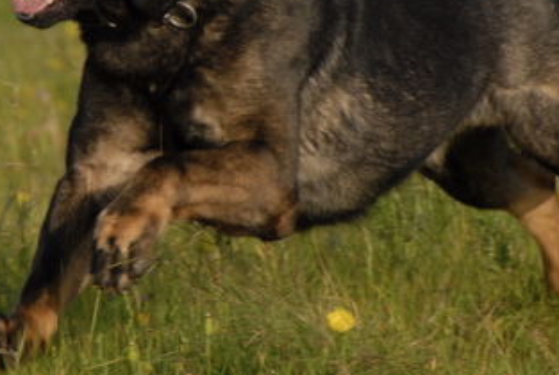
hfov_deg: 2.7
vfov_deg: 1.8
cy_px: 23
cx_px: -21
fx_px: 11932
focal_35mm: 767
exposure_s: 1/1000
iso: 400
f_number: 7.1
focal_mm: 200
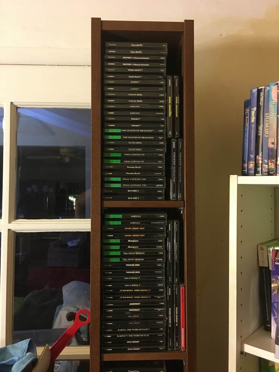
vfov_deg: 61.7
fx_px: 312
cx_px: 140
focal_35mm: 29
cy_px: 186
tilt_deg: +2.3
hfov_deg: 48.2
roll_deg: -0.7
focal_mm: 4.15
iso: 80
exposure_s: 1/8
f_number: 2.2
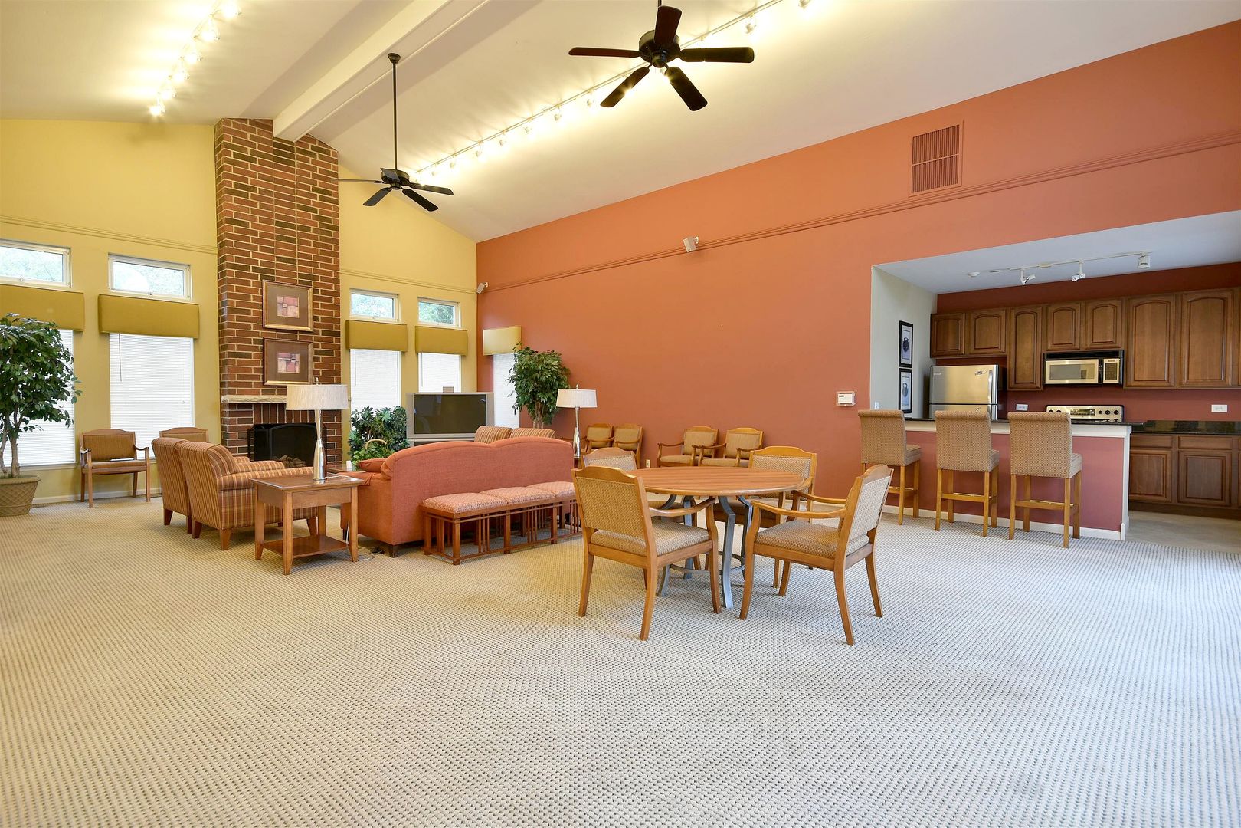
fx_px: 620
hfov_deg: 90.0
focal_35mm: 18
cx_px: 620
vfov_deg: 67.4
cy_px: 414
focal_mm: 12
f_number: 8
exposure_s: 1/3
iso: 200
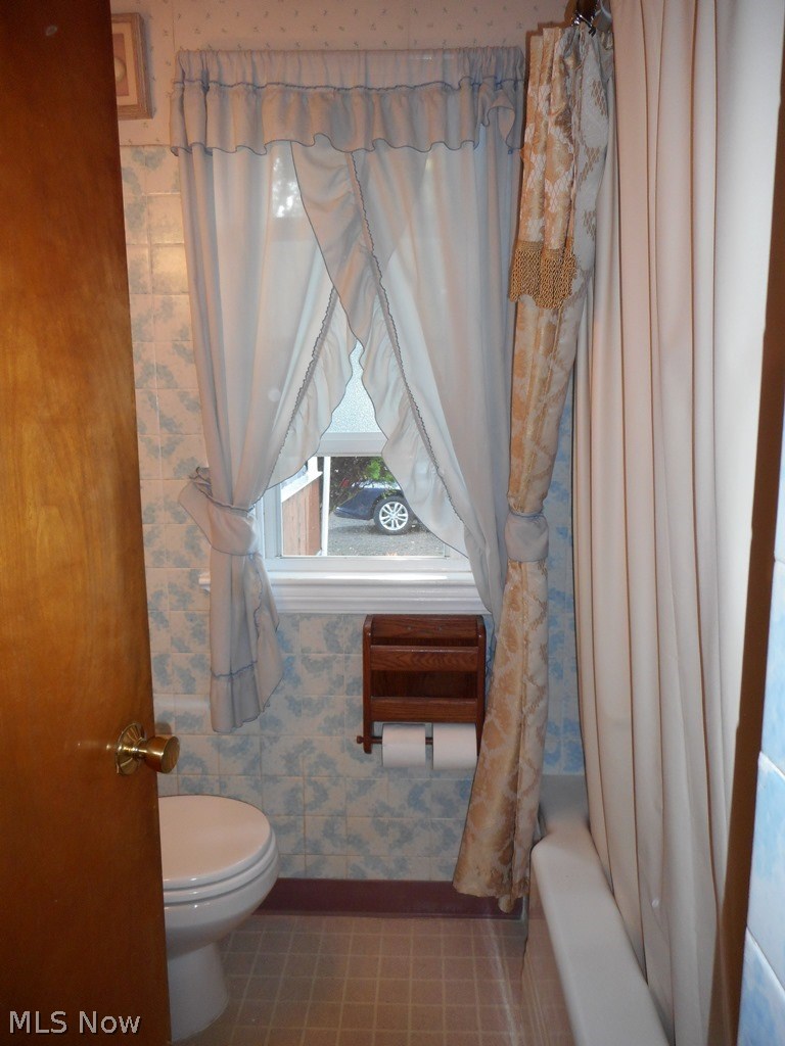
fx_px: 756
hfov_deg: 54.9
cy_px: 523
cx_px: 392
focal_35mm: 25
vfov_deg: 69.4
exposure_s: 1/25
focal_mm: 4.5
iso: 200
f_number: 3.7
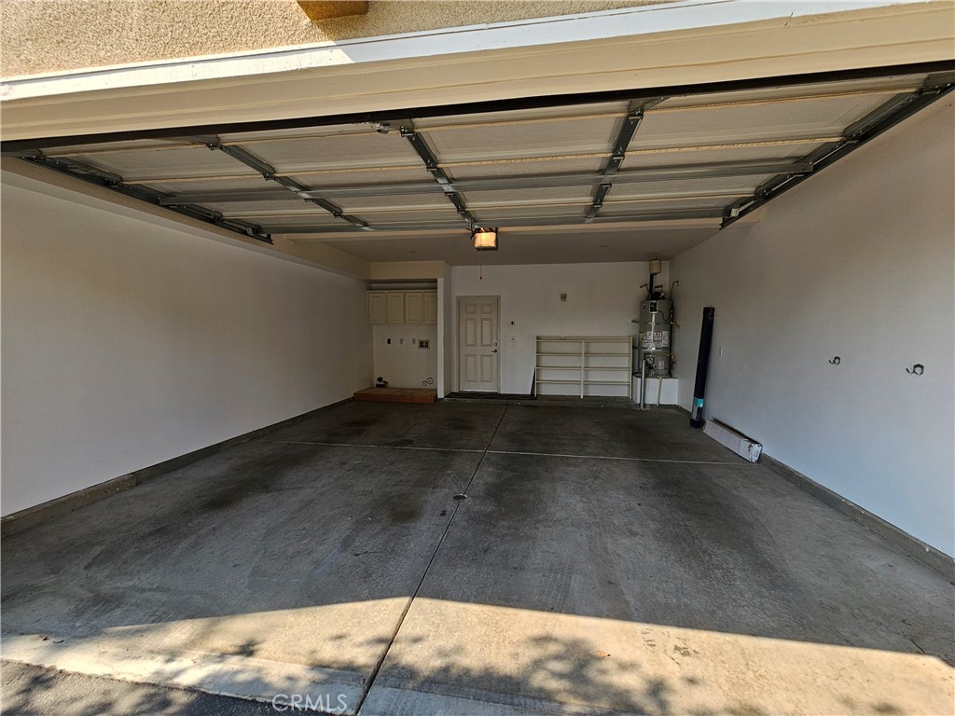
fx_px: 359
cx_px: 478
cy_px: 358
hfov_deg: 106.2
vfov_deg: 89.9
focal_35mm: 13
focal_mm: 2.2
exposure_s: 1/407
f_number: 2.2
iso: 50
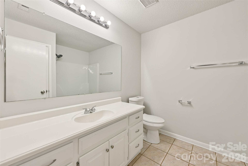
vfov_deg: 81.2
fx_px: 96
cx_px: 124
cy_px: 83
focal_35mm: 14
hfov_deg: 104.3
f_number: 8
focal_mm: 14
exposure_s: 1/15
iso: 125
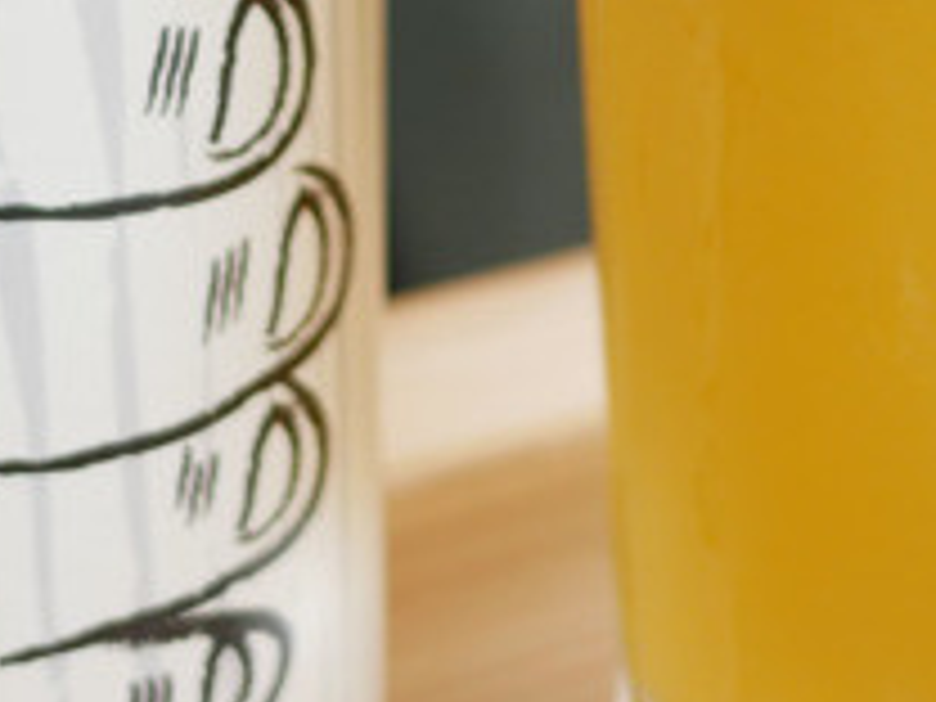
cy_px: -261
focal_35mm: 144
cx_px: 382
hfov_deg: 13.7
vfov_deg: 10.1
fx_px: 3894
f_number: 2.5
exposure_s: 1/200
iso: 200
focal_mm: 15
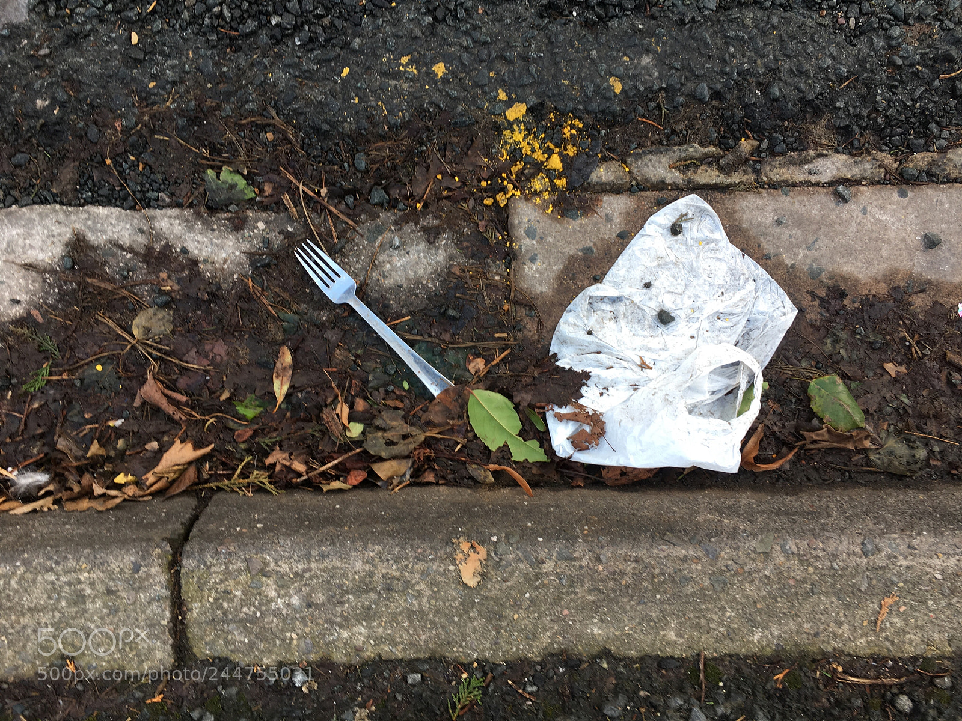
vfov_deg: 48.2
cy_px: 360
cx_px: 481
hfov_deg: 61.7
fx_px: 806
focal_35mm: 29
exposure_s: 1/50
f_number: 2.2
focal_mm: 4.15
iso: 25
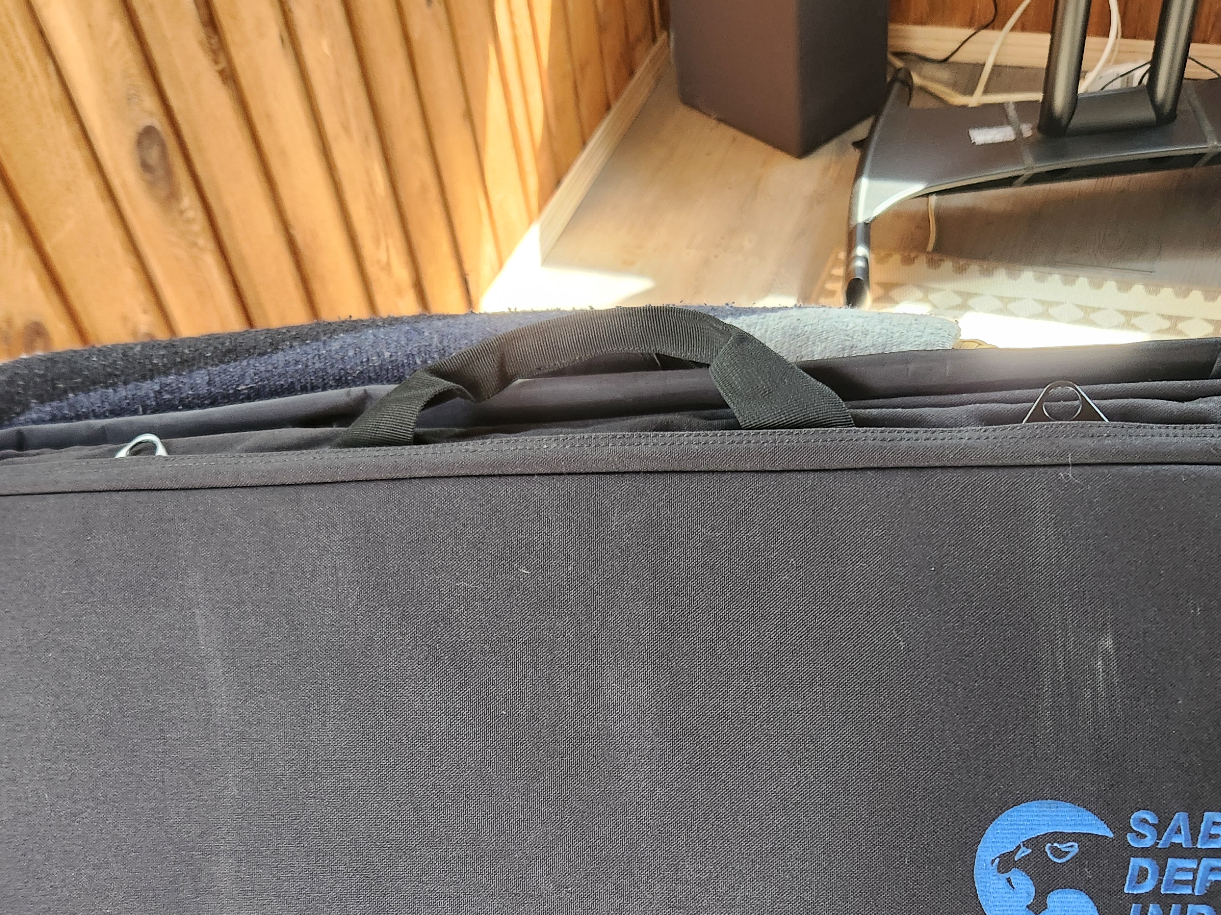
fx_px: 1376
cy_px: 766
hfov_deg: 47.8
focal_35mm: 39
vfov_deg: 35.3
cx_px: 670
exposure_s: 1/120
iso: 320
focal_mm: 5.4
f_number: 1.8
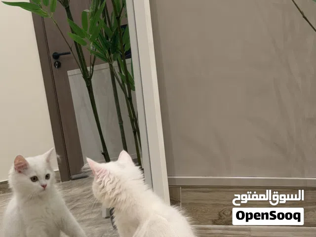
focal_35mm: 48
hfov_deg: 39.7
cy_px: 118
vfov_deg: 30.3
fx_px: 438
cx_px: 158
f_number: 1.78
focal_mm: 6.76
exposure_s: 1/50
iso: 125
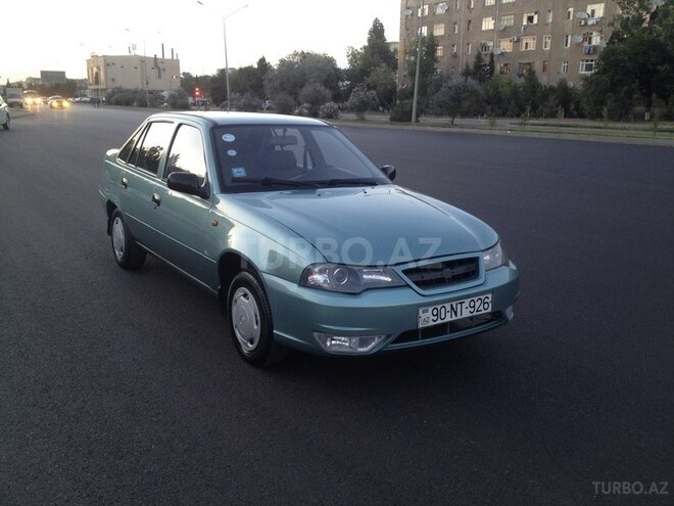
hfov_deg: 52.6
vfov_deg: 40.7
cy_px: 253
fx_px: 681
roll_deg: -1.3
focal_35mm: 35
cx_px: 337
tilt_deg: -15.5
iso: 64
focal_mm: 4.28
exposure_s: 1/20
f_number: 2.4
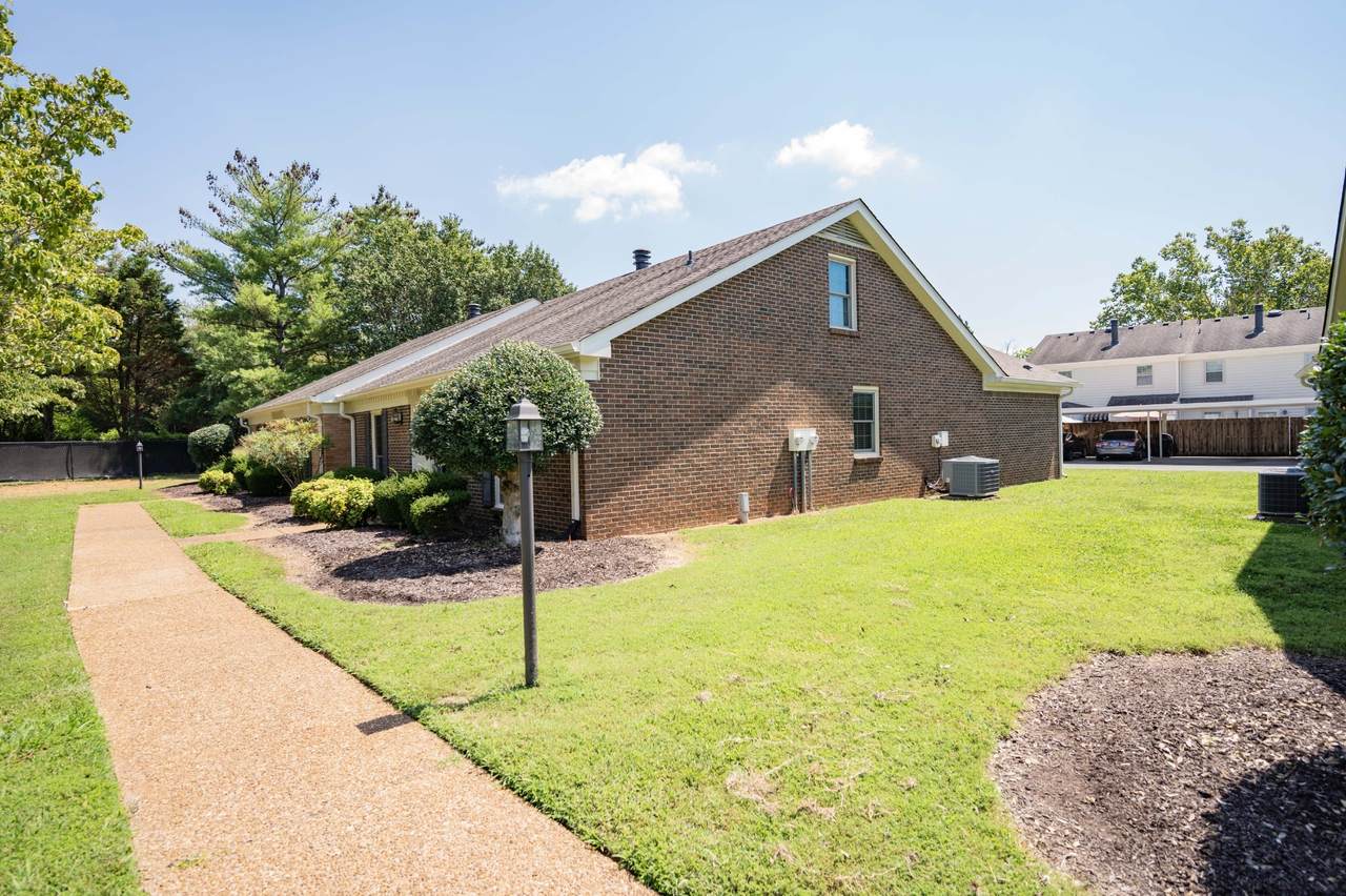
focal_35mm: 18
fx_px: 673
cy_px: 448
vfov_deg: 67.3
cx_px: 673
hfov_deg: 90.0
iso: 125
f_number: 4
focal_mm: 18
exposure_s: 1/500
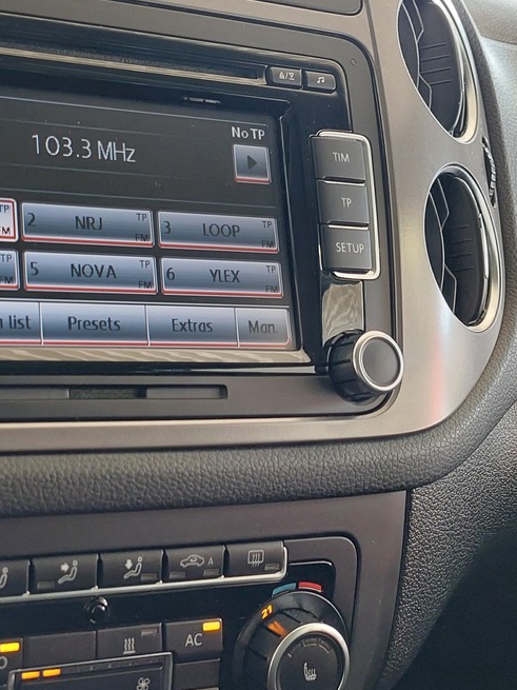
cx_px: 22
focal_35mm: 55
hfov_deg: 25.5
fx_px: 1096
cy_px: 329
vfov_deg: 34.9
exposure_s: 1/50
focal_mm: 5.23
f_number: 1.8
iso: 160
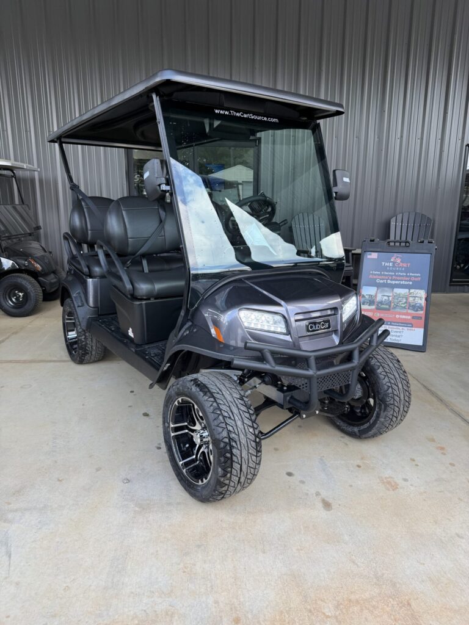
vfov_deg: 71.6
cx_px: 234
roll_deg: -1.8
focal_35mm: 24
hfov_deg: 56.8
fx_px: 434
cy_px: 312
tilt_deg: -13.1
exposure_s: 1/376
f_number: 1.78
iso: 80
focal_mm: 6.76
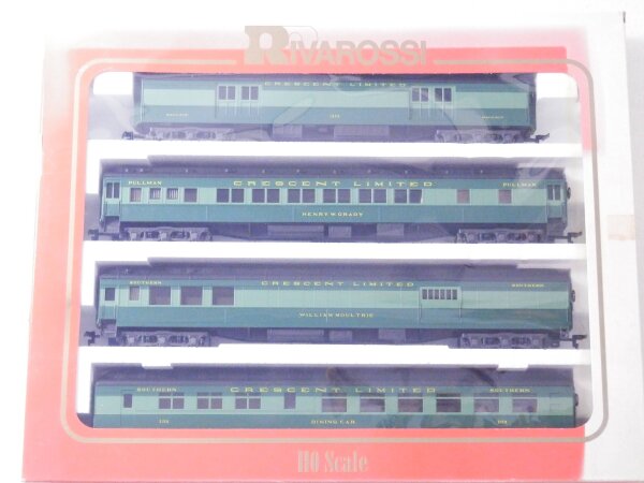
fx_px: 1228
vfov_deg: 22.3
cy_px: 242
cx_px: 322
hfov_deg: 29.4
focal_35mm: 66
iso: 2000
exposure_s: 1/160
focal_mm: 11.9
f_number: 4.4
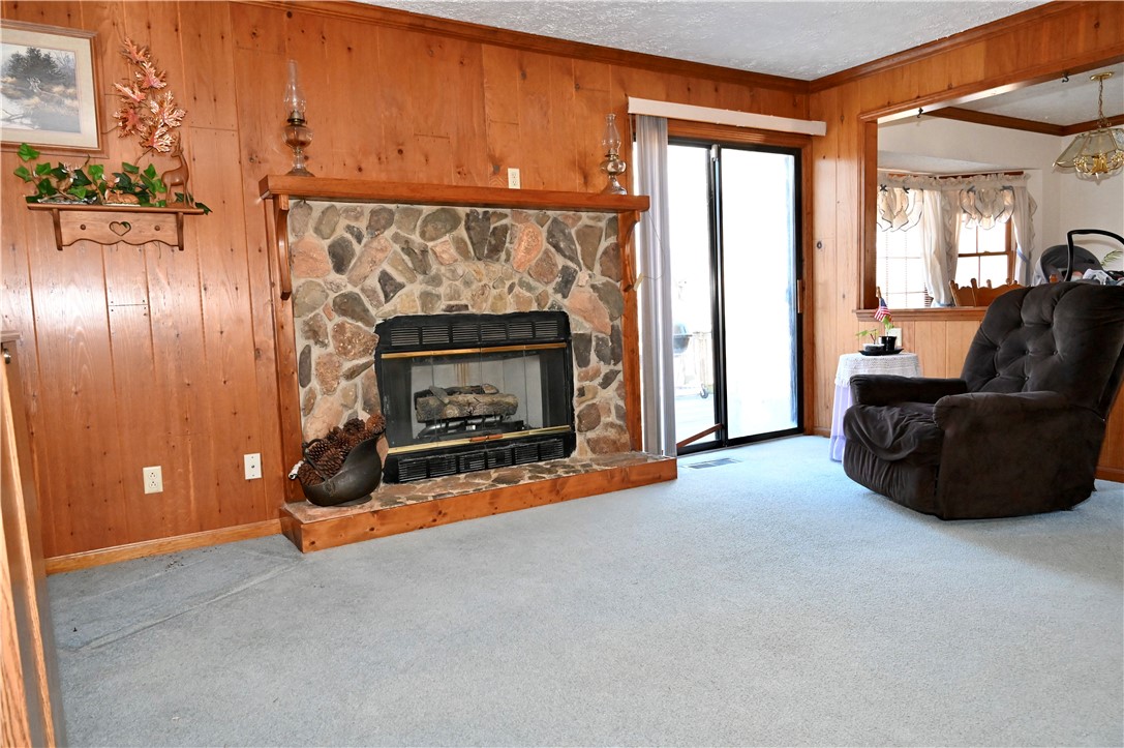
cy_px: 374
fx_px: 780
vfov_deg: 51.2
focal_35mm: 25
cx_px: 562
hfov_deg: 71.6
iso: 6400
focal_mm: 25
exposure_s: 1/200
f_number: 7.1
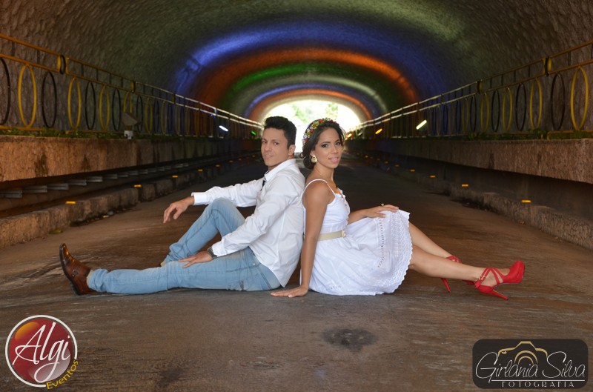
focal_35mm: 72
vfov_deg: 18.8
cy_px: 196
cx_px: 296
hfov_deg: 28.1
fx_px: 1183
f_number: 4.8
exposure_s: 1/80
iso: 500
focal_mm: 48
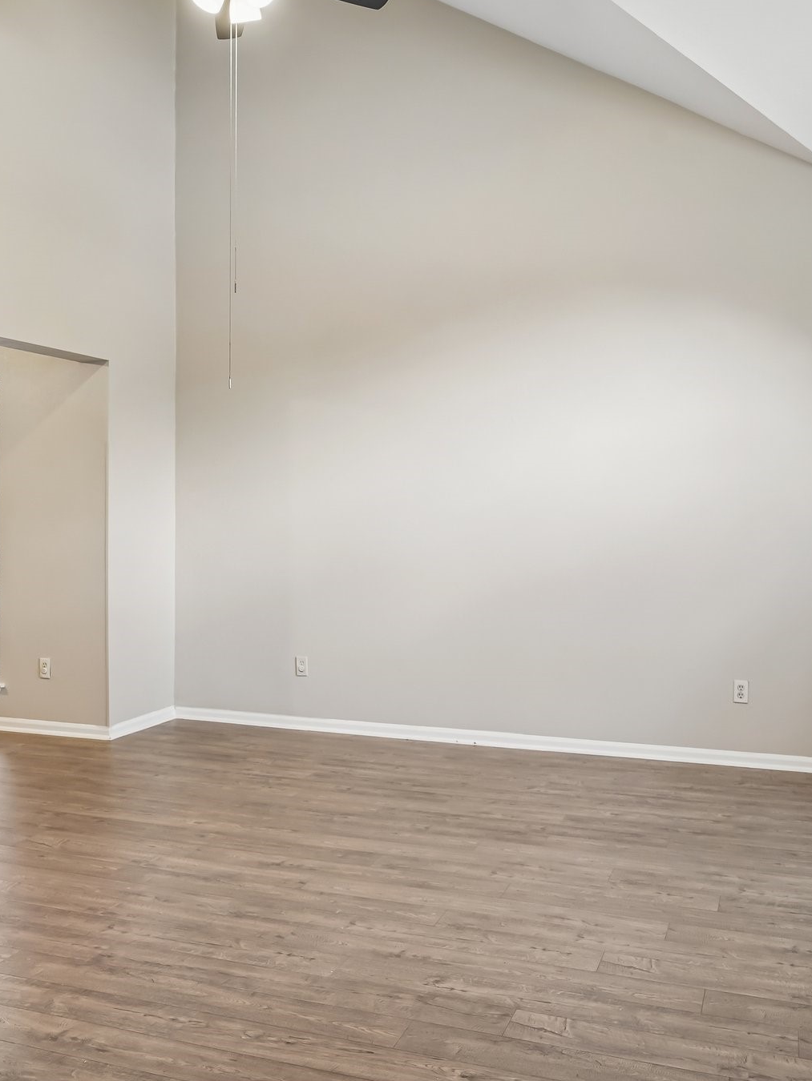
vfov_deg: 52.6
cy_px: 539
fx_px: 1094
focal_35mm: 35
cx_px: 349
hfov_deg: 40.6
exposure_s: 1/13
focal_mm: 24
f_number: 8
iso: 500
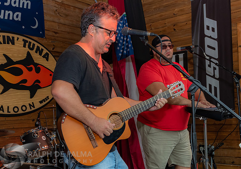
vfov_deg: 29.2
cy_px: 118
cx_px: 101
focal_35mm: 47
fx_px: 322
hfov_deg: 41.0
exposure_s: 1/160
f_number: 5.6
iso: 800
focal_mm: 27
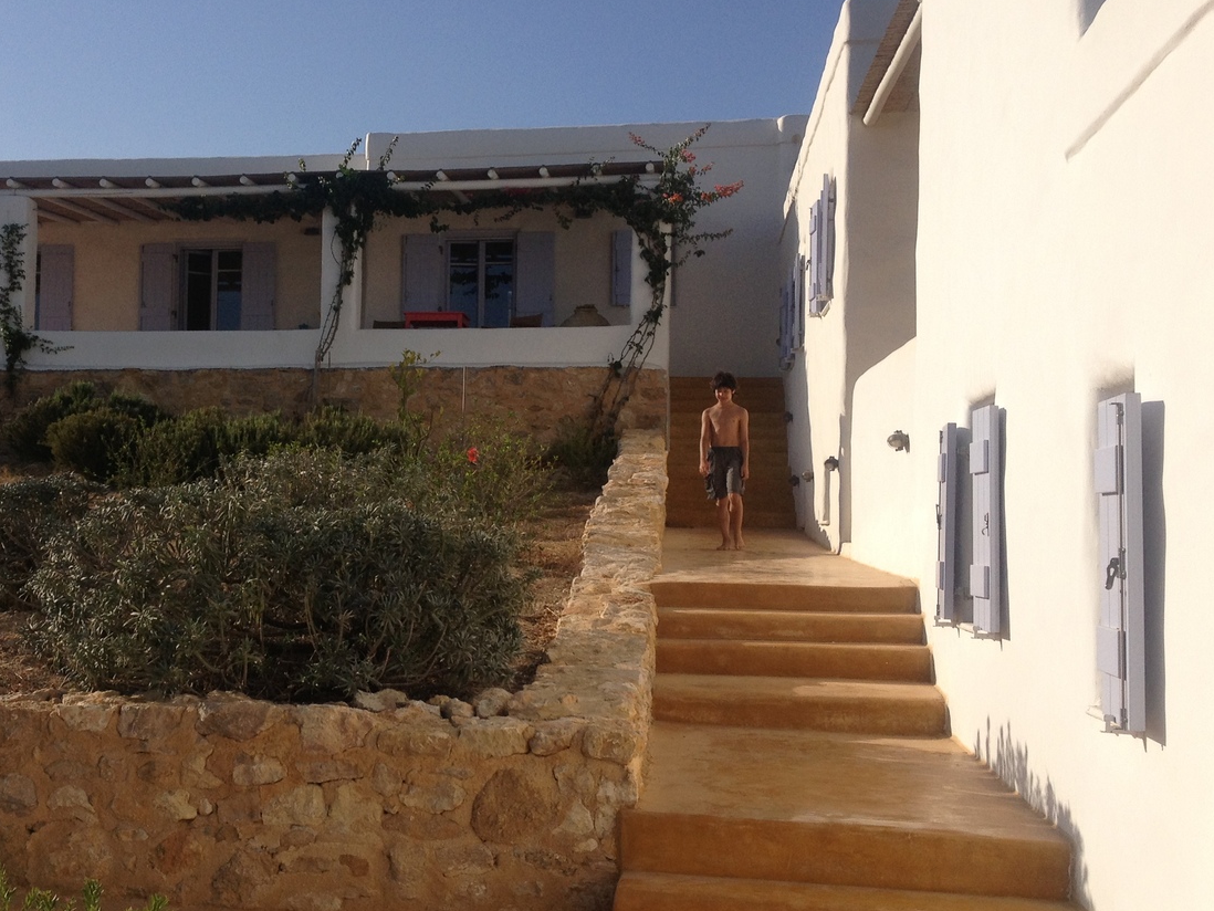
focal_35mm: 51
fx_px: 1789
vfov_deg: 28.6
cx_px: 385
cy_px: 463
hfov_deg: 37.0
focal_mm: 4.28
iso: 50
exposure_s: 1/2762
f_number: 2.4
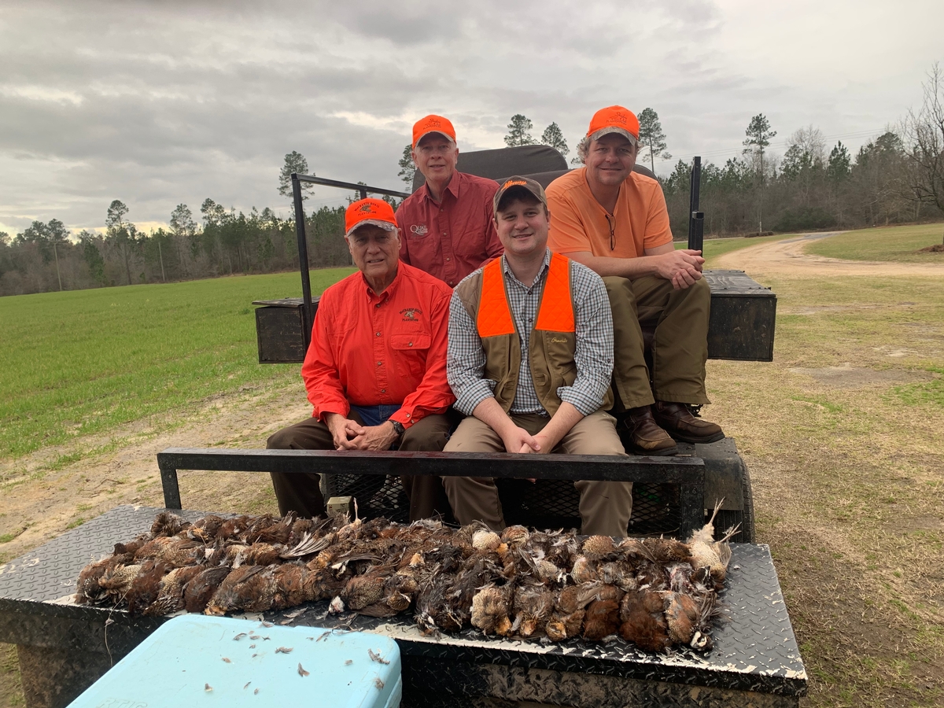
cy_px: 354
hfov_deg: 67.3
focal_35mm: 26
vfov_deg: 53.1
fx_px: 709
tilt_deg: -9.5
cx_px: 472
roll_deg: +3.8
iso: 25
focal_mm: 4.25
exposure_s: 1/122
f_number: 1.8
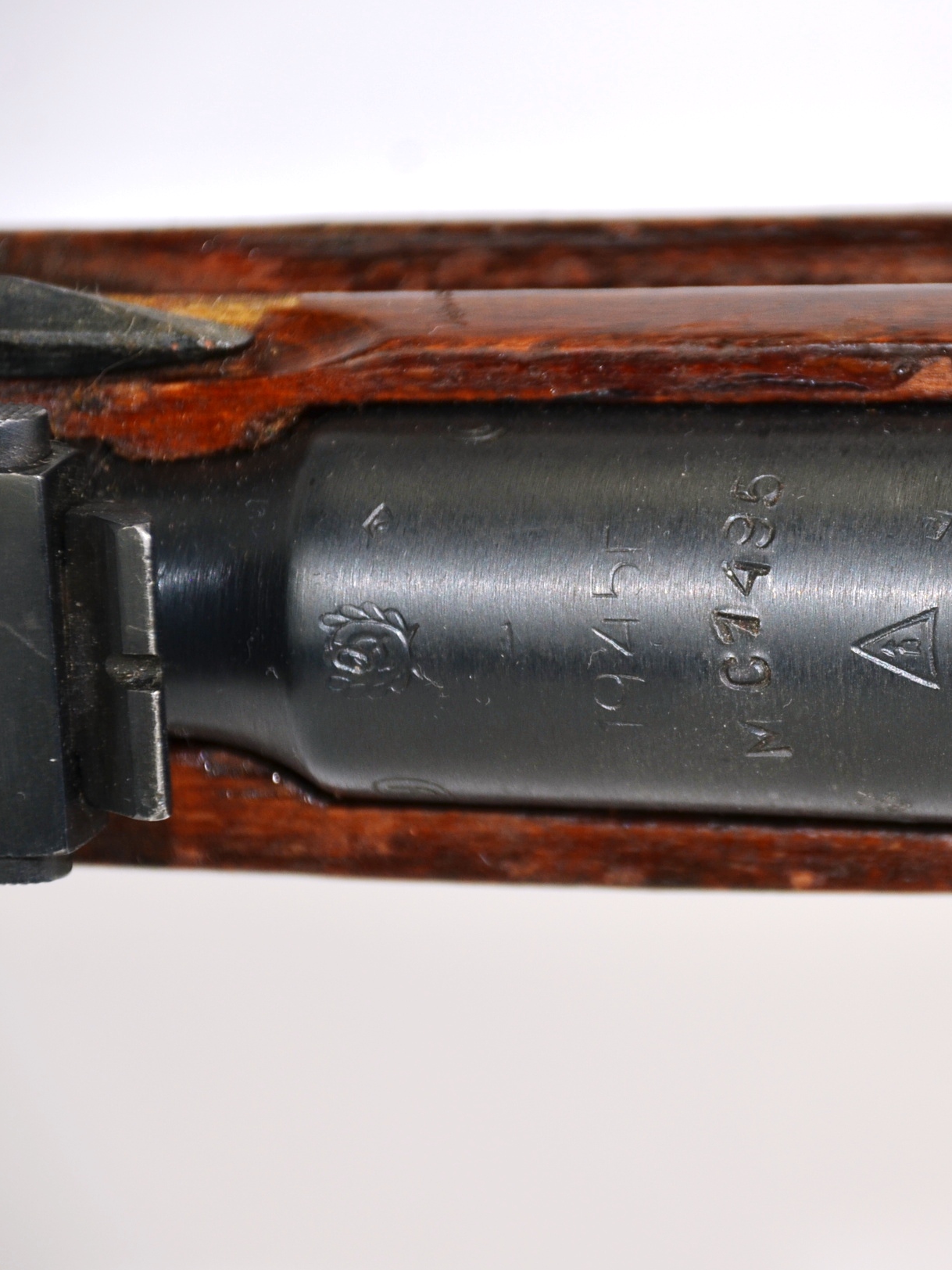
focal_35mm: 295
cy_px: 637
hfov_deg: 5.0
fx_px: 10807
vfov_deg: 6.7
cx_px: 837
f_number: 5.6
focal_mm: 135
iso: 200
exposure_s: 1/200
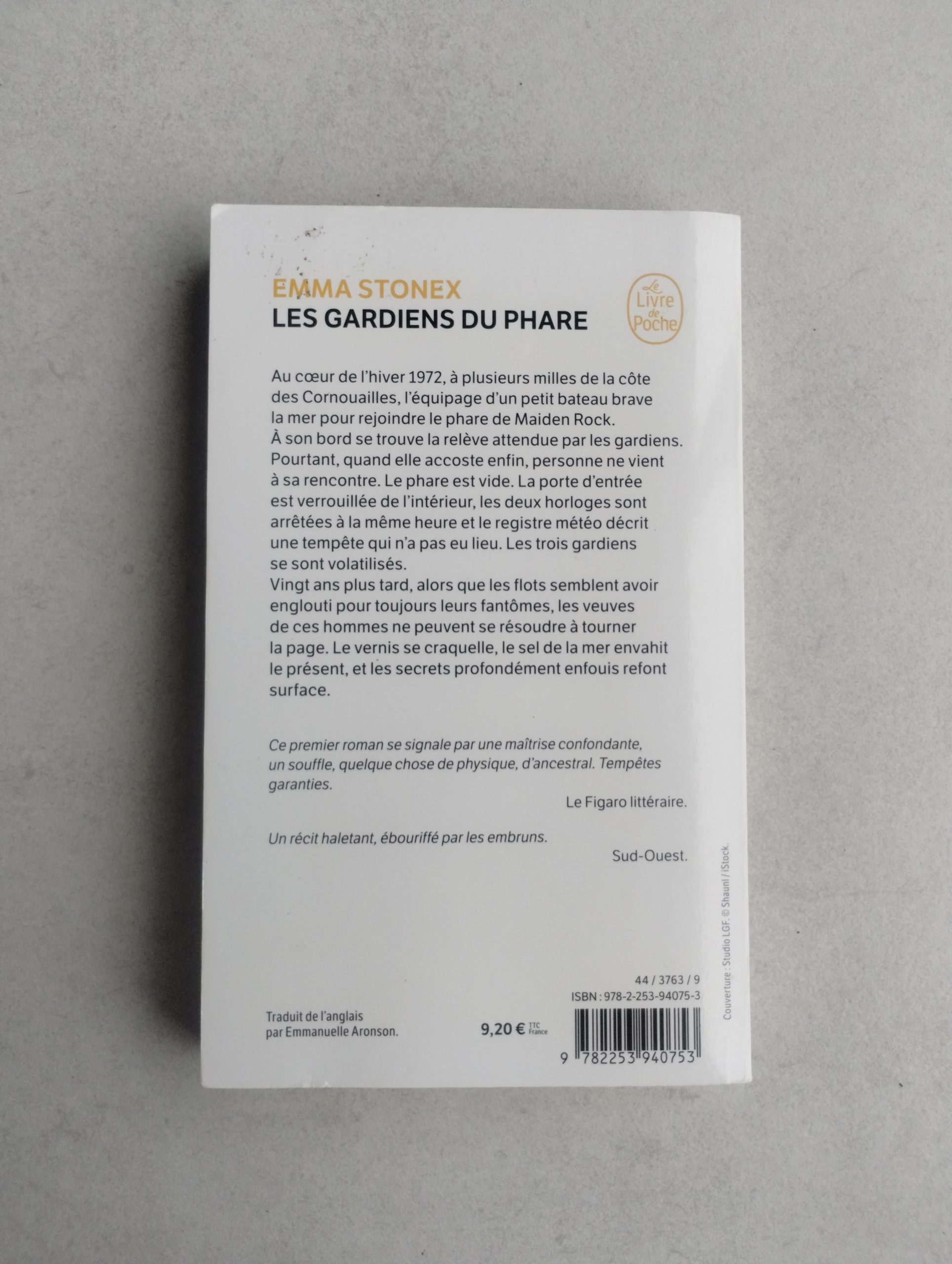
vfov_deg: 63.4
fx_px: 1024
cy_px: 632
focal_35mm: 28
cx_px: 476
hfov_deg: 49.9
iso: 378
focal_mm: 4.27
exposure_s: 1/100
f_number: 1.8
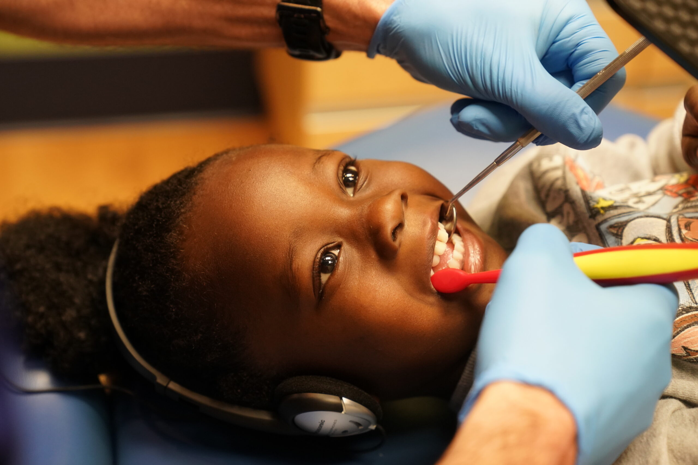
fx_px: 1357
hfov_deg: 28.8
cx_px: 349
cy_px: 232
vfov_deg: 19.5
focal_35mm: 70
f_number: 4
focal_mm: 70
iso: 2500
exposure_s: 1/125
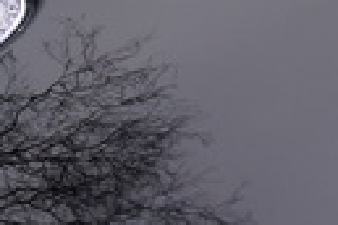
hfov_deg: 5.3
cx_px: 1145
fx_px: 3342
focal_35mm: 356
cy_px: 212
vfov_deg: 3.9
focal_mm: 30
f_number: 11
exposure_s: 1/100
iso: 100
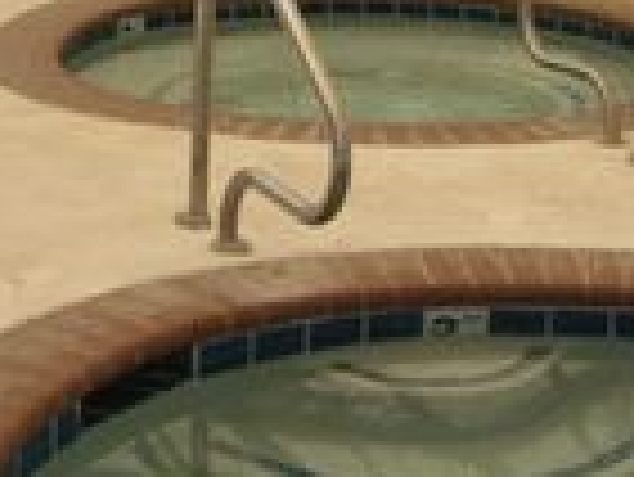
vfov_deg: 14.6
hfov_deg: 19.8
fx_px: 1815
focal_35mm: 99
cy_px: -68
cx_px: 243
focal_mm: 6.2
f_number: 4.3
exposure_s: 1/400
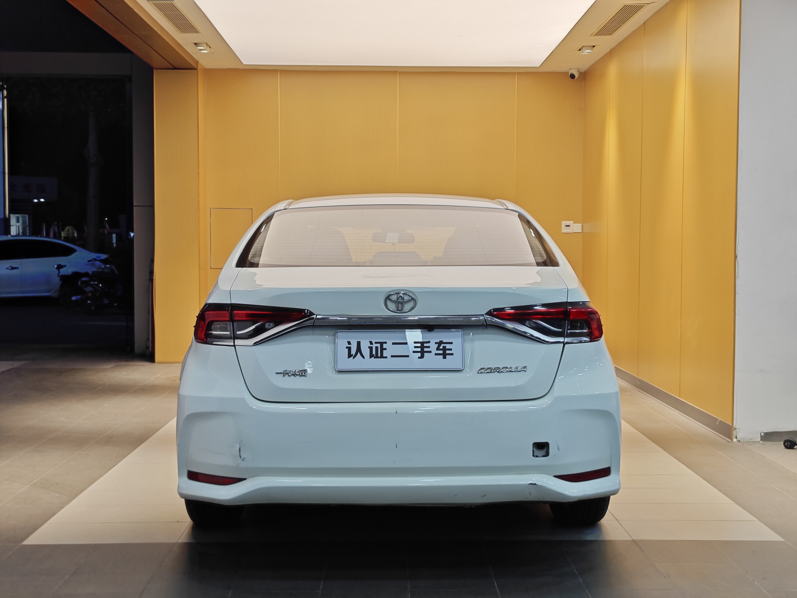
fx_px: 1059
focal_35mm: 46
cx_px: 398
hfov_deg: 41.2
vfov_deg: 31.5
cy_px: 299
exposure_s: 1/100
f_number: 1.9
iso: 64
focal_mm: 8.7
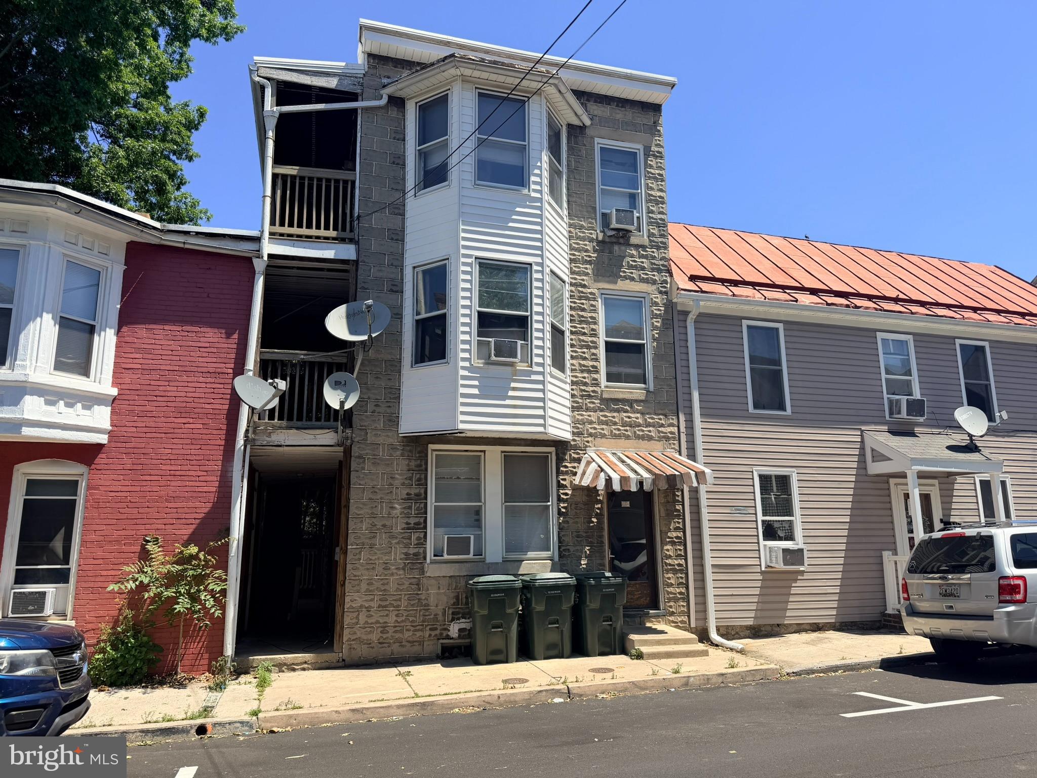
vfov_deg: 56.8
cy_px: 389
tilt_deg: +11.1
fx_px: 719
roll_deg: +0.5
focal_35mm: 24
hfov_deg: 71.6
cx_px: 518
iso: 80
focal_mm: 6.76
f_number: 1.78
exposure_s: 1/3425
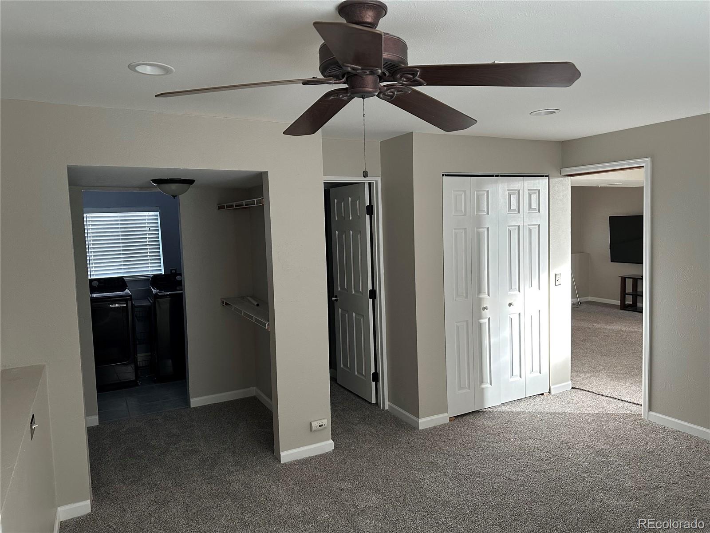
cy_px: 266
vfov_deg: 56.8
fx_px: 492
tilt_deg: -4.3
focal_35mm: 24
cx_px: 355
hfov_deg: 71.6
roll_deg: +2.1
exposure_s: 1/60
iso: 320
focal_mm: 6.86
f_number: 1.78
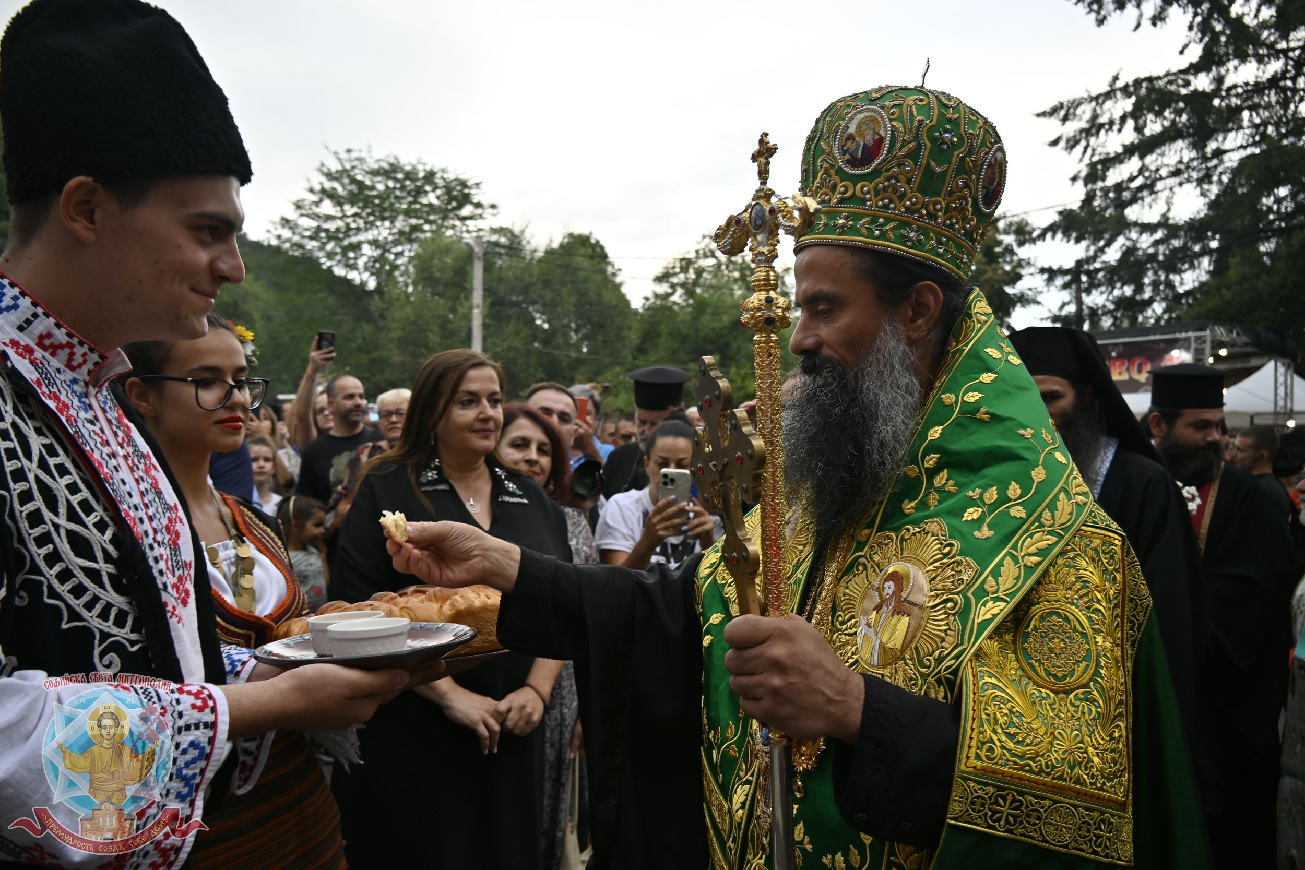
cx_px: 652
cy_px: 435
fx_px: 979
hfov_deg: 67.4
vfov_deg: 47.9
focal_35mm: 27
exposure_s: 1/125
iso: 100
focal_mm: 18
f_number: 3.5
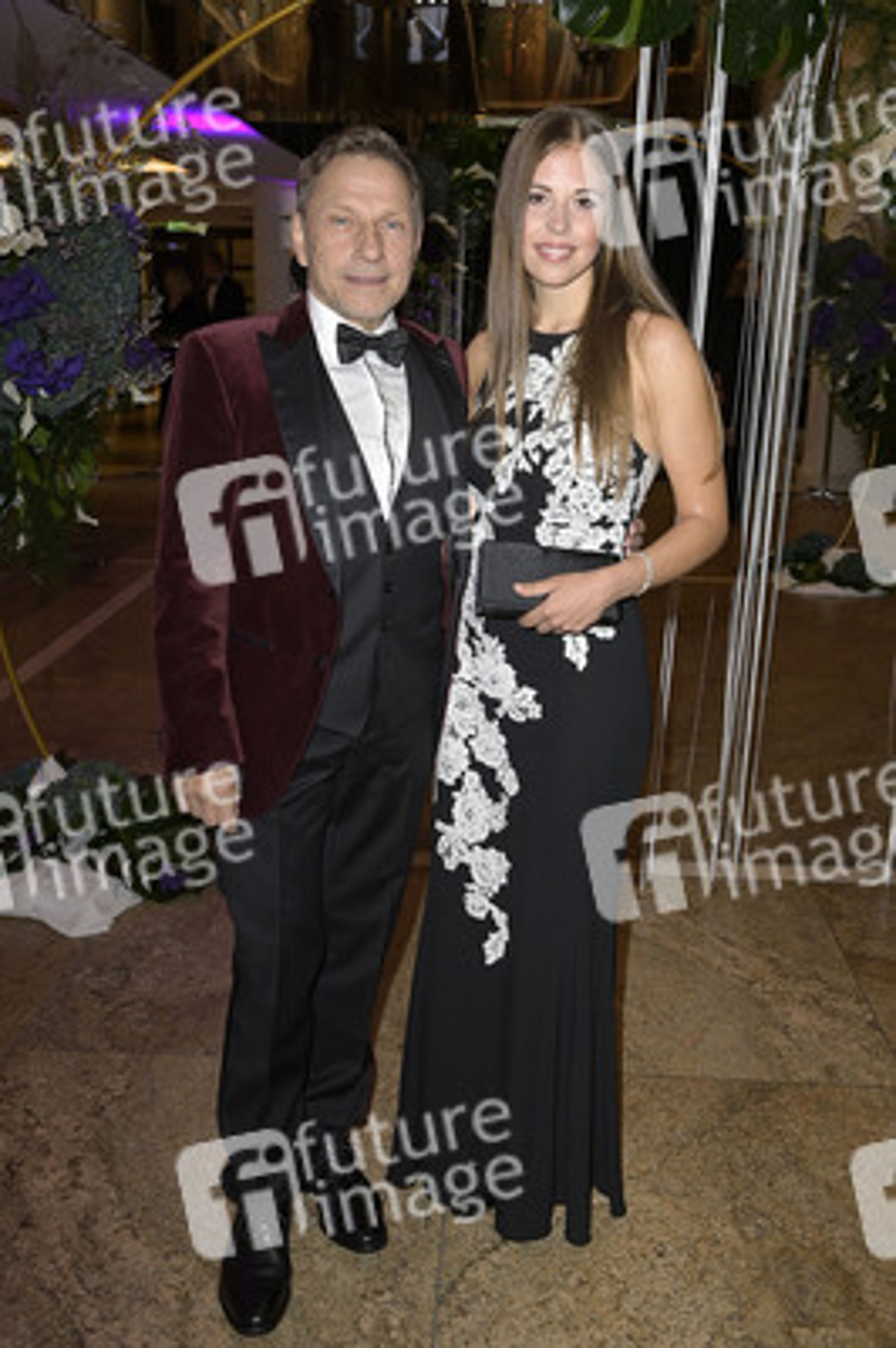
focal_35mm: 36
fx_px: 1346
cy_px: 674
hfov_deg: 36.8
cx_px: 448
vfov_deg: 53.2
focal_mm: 36
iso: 2500
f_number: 5.6
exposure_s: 1/200
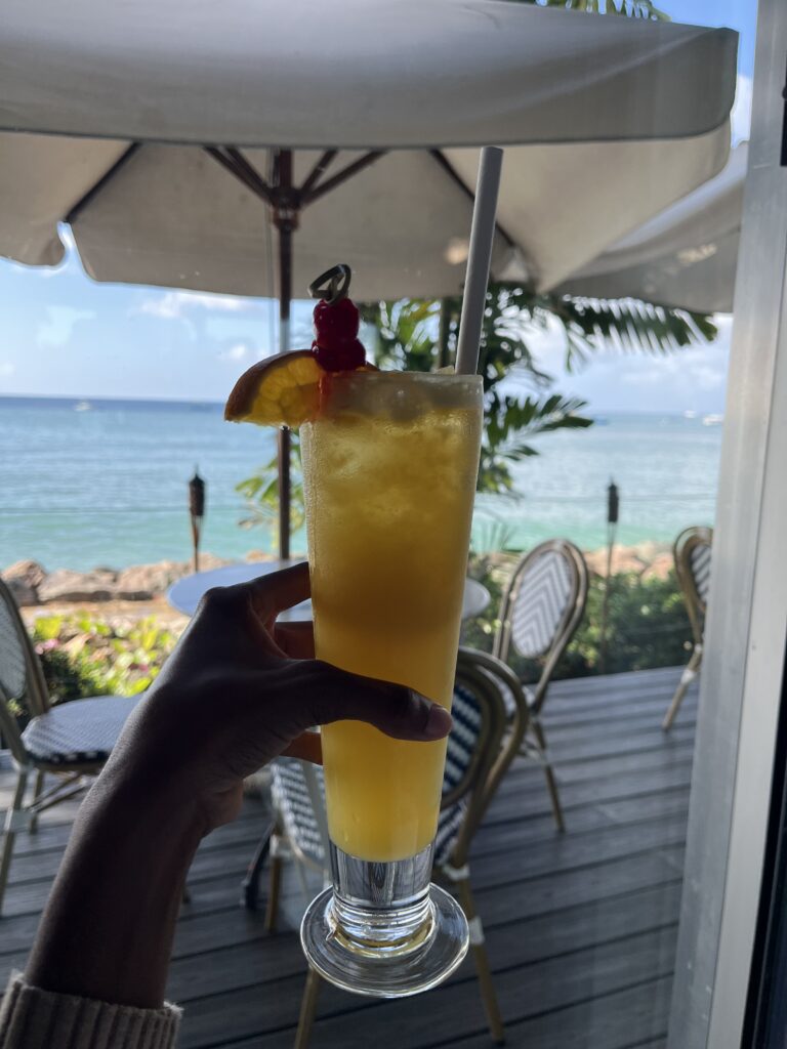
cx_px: 394
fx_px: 788
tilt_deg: -9.3
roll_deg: -1.1
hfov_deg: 53.1
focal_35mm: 26
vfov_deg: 67.3
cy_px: 524
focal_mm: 5.1
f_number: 1.6
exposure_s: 1/787
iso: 50
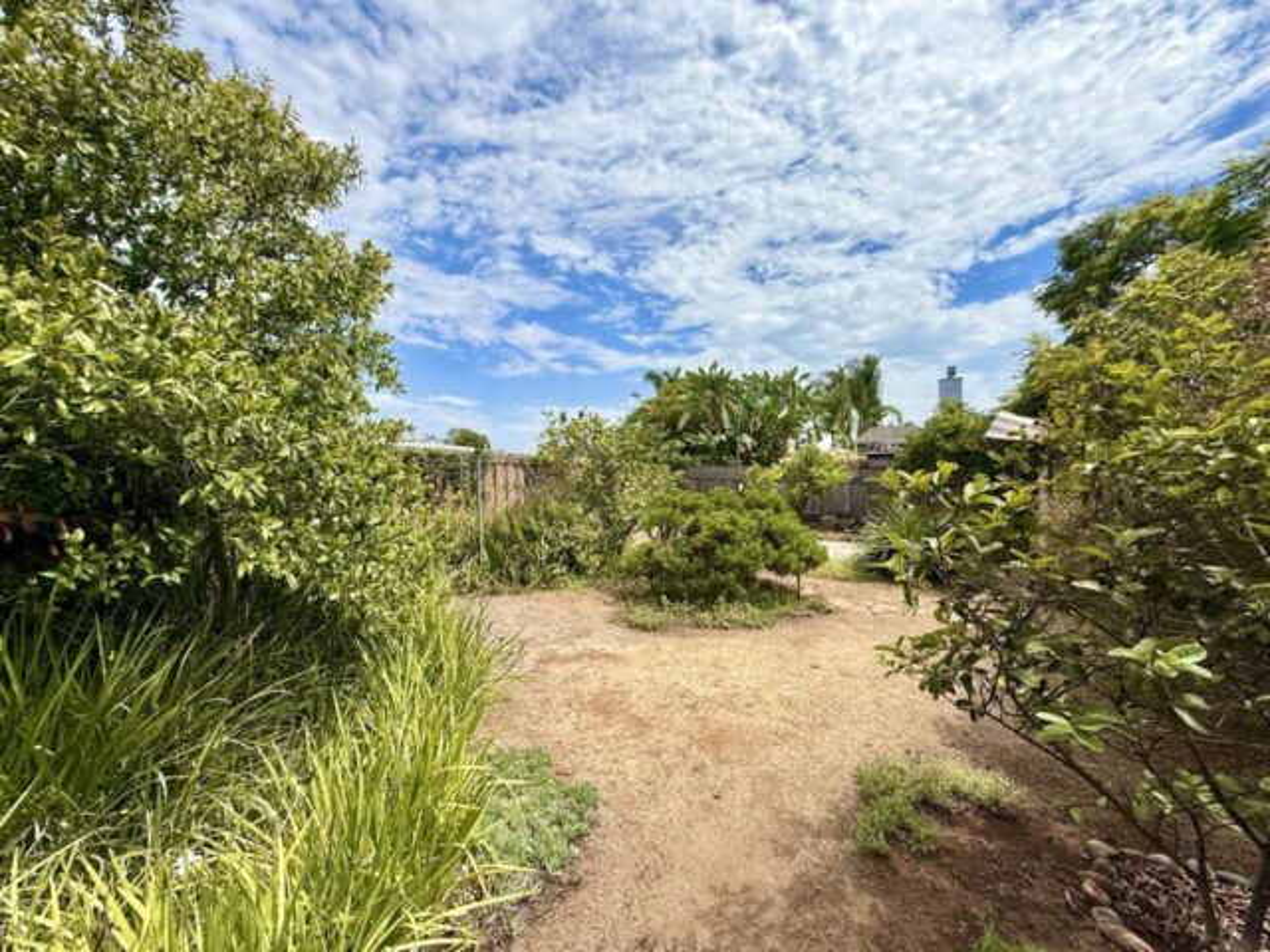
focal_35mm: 14
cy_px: 476
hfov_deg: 102.1
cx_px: 635
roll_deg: +0.3
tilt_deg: +0.2
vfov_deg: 85.7
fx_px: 514
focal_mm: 2.22
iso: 50
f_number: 2.2
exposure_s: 1/2841
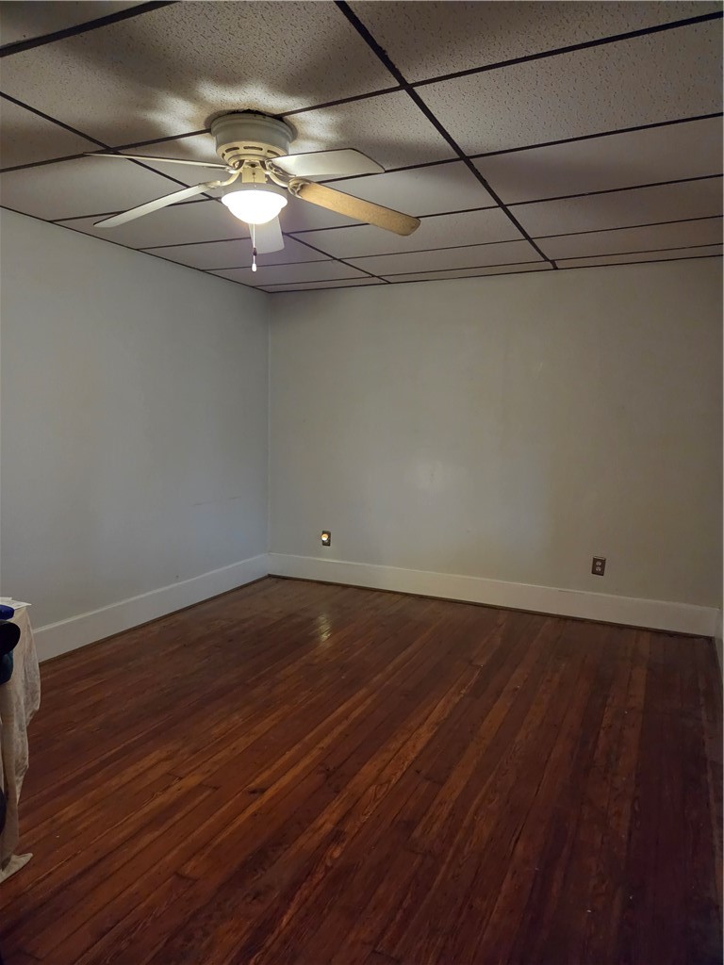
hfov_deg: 58.9
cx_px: 362
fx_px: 641
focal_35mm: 23
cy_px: 482
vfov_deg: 73.9
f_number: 1.8
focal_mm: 5.4
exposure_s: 1/120
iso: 2500
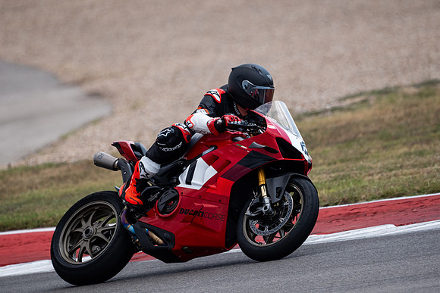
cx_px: 220
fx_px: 9168
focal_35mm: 750
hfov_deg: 2.7
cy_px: 146
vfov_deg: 1.8
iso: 500
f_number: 5.6
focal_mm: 500
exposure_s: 1/2500
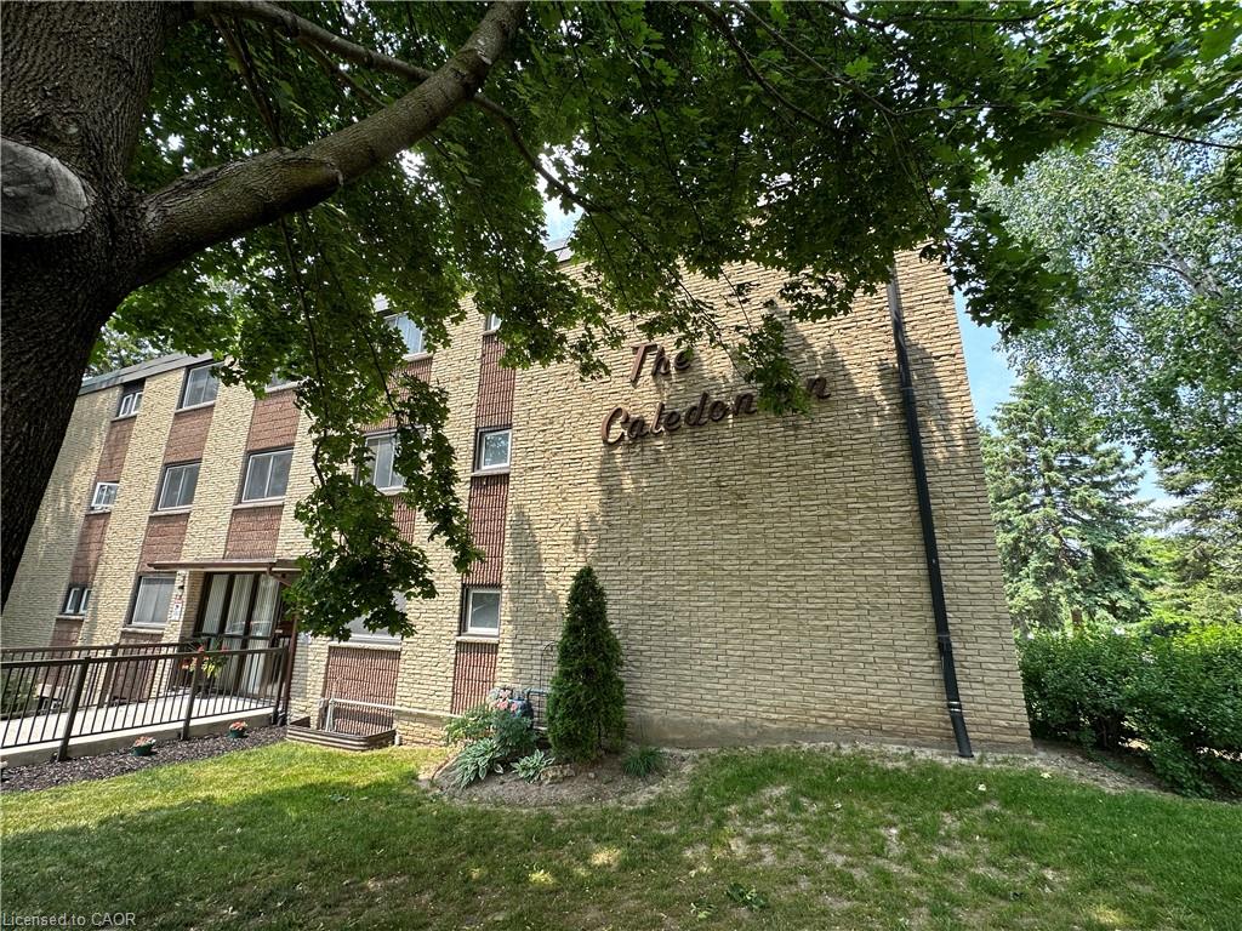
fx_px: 502
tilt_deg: +13.8
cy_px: 466
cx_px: 621
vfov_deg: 85.7
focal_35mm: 14
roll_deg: -0.9
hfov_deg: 102.1
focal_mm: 2.22
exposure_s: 1/460
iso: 40
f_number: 2.2
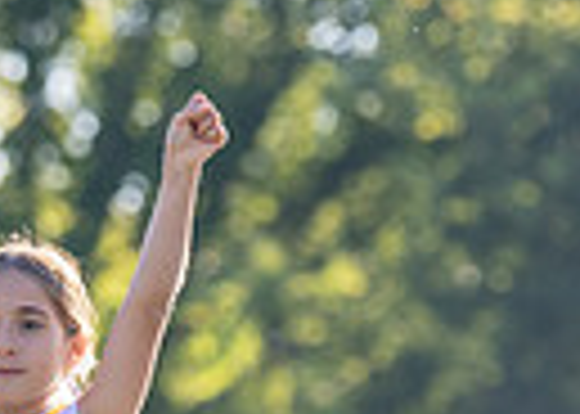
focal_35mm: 647
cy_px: 694
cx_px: 8
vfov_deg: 2.2
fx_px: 10652
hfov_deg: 3.1
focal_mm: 116
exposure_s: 1/2000
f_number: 2.8
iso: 400
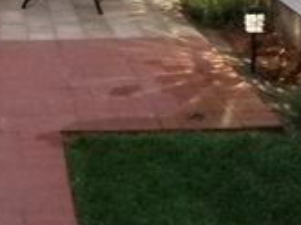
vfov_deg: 15.3
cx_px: 82
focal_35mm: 94
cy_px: -15
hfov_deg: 20.8
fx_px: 816
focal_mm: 4.25
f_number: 1.7
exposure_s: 1/10
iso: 1000
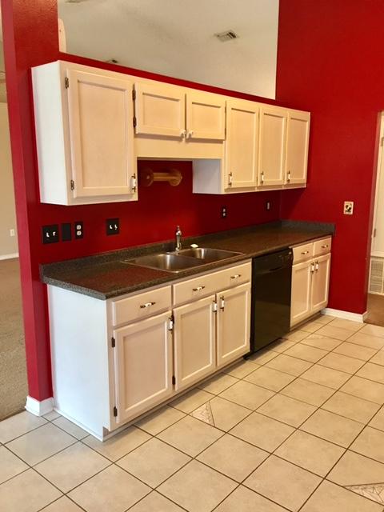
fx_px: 429
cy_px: 256
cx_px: 192
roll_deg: -0.7
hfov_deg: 48.2
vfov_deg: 61.7
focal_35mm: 29
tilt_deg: -10.3
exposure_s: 1/15
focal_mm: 4.15
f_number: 2.2
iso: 64
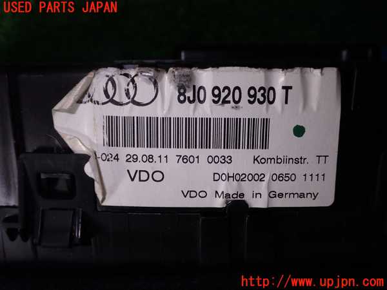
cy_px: 145
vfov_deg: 39.7
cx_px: 194
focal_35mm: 36
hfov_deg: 51.4
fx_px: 402
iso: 200
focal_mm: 6.37
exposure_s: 1/40
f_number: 10
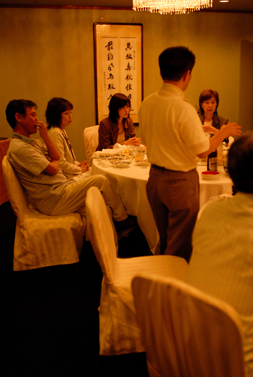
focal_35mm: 42
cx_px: 126
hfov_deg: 32.0
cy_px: 188
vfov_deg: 46.3
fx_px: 441
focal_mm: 28
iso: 800
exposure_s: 1/160
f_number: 2
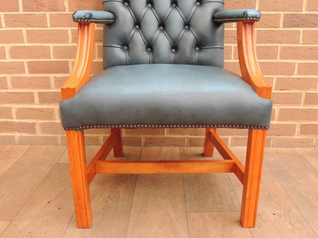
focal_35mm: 33
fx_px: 303
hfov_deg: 55.4
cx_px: 159
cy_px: 119
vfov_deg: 42.9
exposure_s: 1/60
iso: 100
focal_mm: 5.8
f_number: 3.2
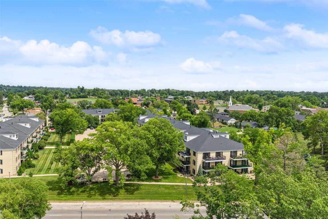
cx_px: 164
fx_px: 273
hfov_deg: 61.9
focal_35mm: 30
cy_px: 110
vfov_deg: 43.6
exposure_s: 1/800
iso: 200
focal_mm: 20
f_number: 8
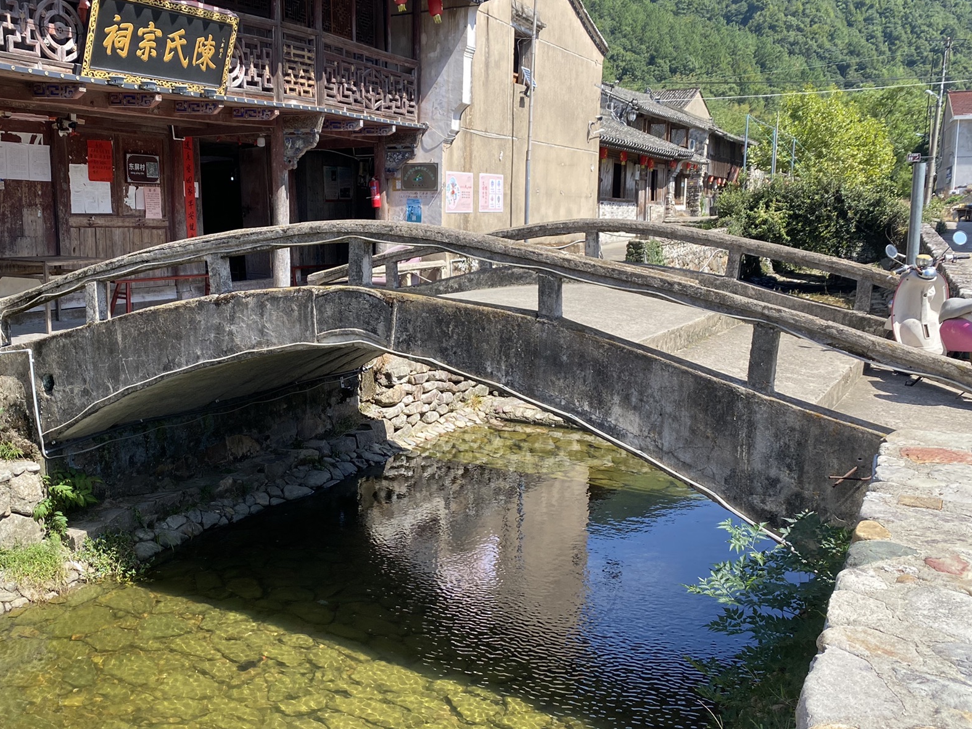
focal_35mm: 33
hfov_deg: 54.8
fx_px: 927
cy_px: 343
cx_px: 377
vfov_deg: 42.9
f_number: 1.8
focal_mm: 4.25
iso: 32
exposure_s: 1/1114
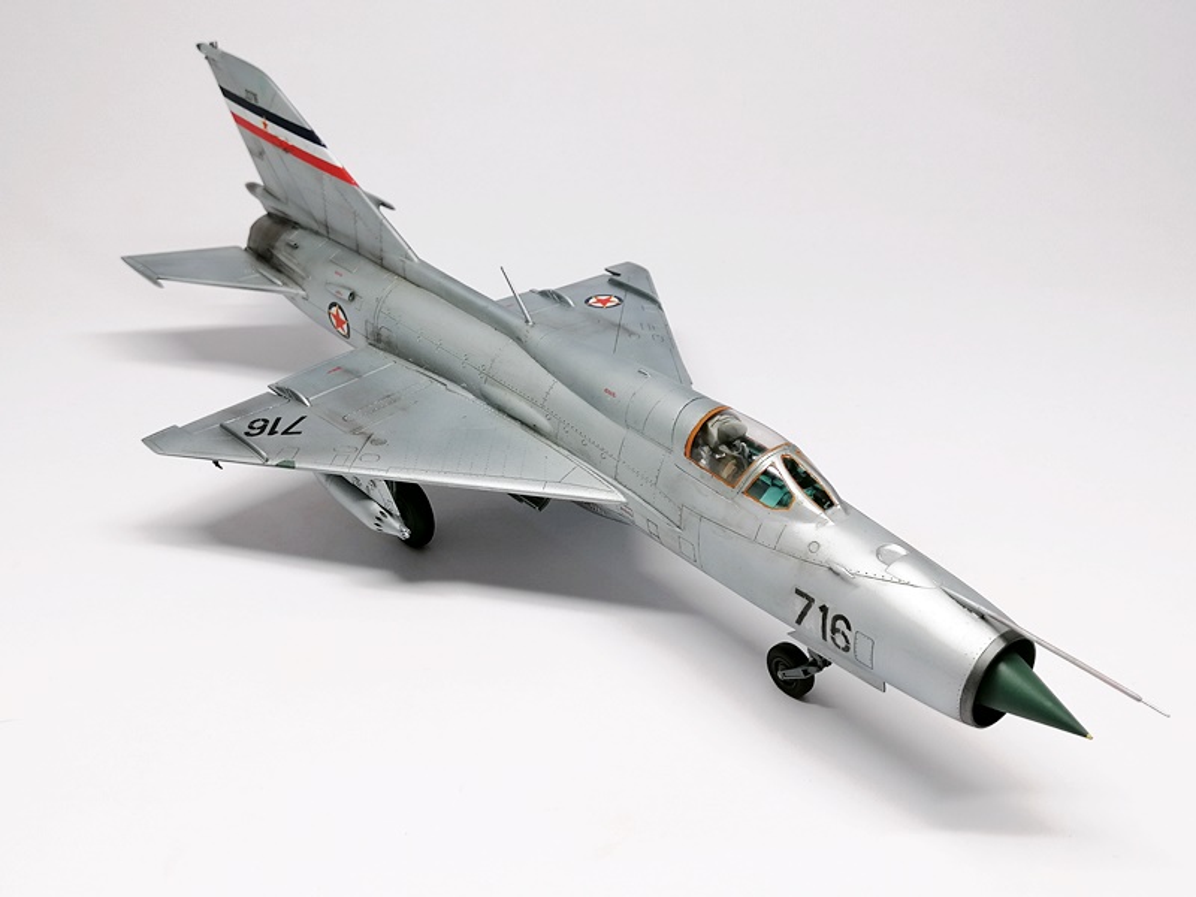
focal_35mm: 42
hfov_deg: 44.8
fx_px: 1451
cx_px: 598
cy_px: 448
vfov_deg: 34.3
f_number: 1.8
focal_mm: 3.95
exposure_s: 1/50
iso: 64
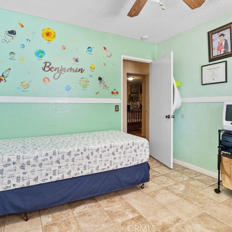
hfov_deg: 72.1
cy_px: 114
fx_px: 159
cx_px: 117
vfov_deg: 72.1
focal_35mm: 21
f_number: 9
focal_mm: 16
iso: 100
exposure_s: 1.3
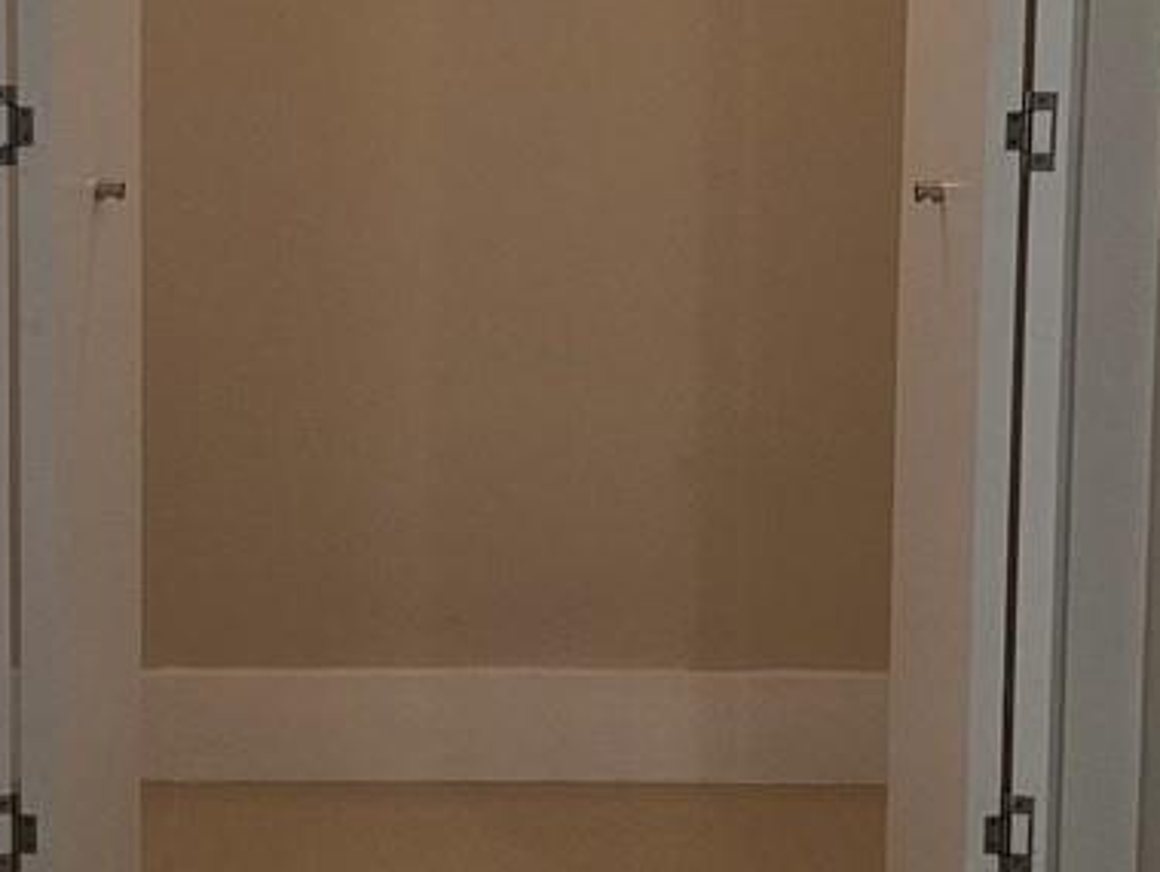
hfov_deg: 20.2
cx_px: 395
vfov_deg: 15.2
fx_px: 3254
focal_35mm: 97
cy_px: 165
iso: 80
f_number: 1.7
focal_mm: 6.3
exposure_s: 1/120
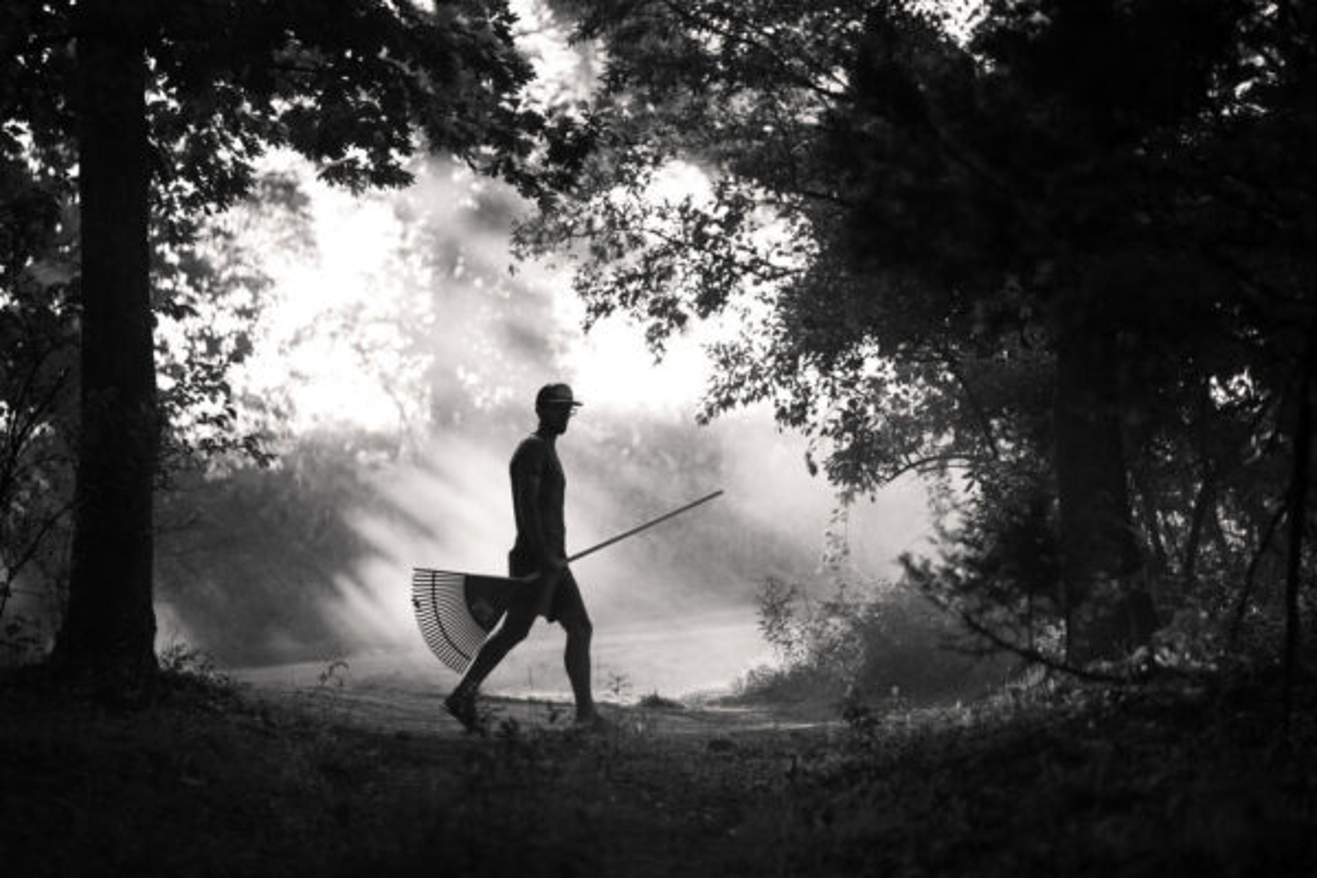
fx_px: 7023
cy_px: 439
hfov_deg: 10.7
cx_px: 658
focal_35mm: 192
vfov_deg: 7.2
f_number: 2.8
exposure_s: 1/400
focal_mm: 192
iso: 400
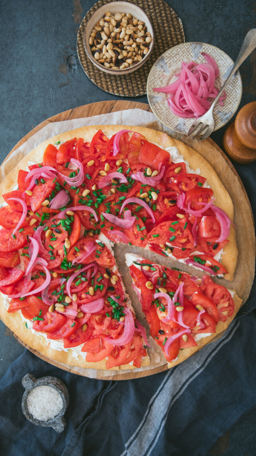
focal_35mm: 37
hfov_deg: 32.0
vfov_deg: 54.0
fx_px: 447
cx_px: 115
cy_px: 228
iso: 100
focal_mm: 35
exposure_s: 1/25
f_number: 3.5
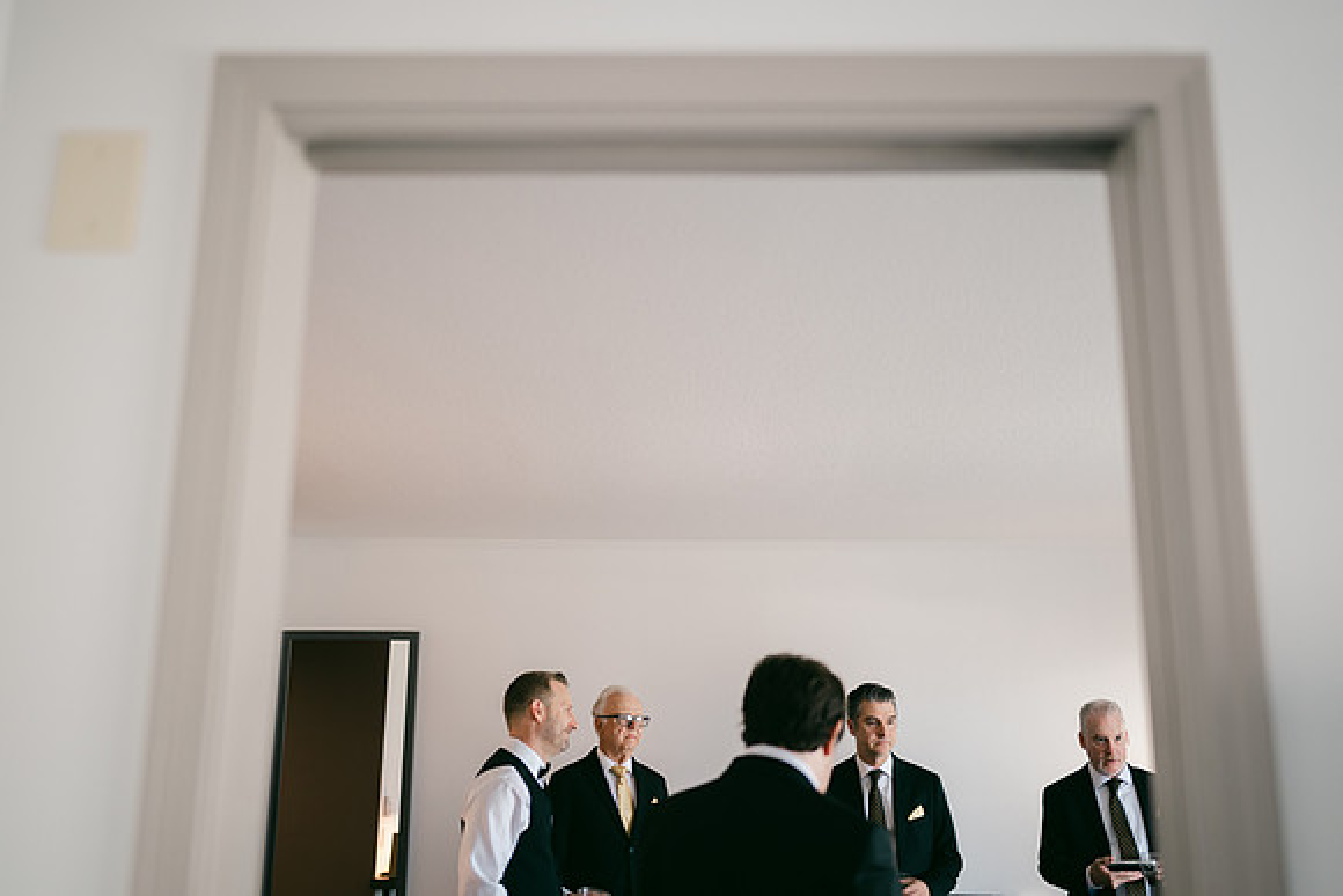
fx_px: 1311
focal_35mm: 35
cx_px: 672
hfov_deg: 54.3
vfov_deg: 37.7
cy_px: 448
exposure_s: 1/160
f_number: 1.2
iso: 400
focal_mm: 35
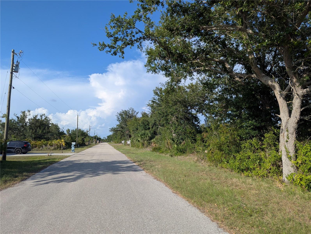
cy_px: 117
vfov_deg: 56.9
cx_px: 156
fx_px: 216
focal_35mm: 24
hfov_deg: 71.5
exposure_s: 1/2217
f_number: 1.85
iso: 47
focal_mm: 6.81
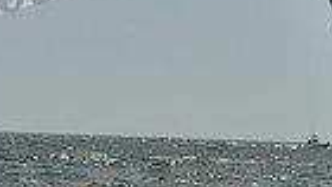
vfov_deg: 3.0
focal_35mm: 399
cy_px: -185
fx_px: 3515
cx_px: 385
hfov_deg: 5.4
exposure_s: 1/1600
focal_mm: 92
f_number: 9
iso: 280
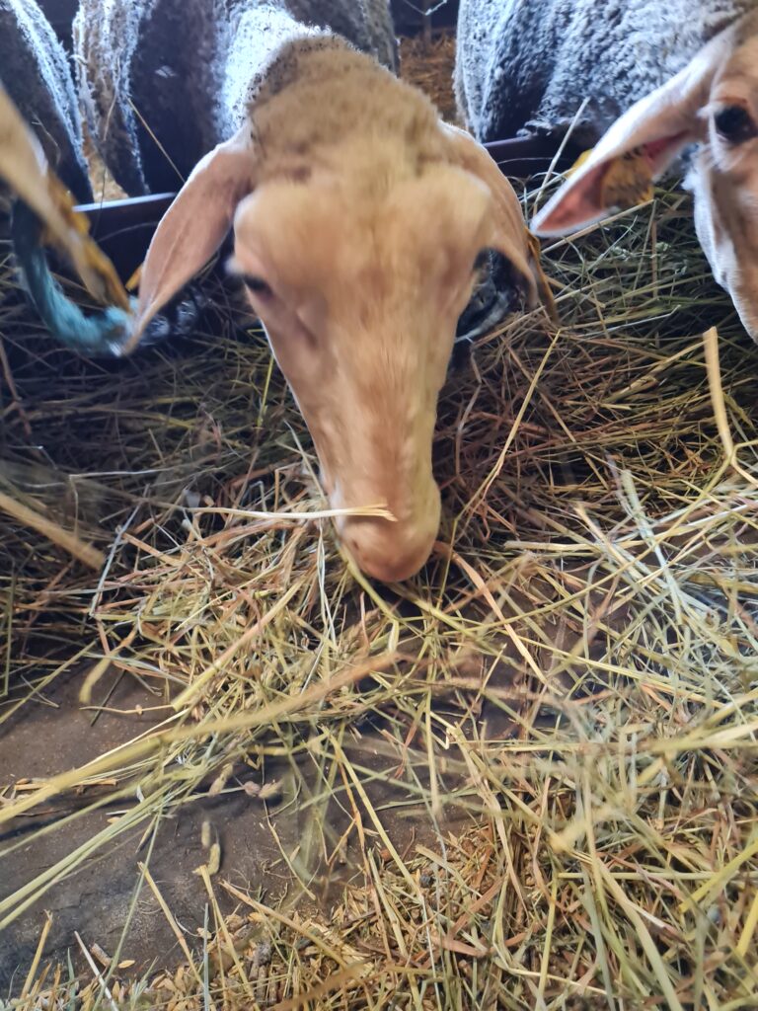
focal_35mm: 26
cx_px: 379
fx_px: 759
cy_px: 506
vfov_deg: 67.3
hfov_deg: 53.1
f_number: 1.8
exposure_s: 1/50
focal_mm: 5.4
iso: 500
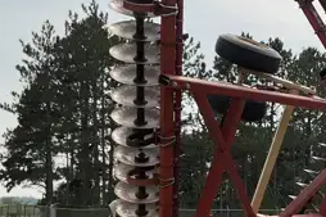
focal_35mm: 76
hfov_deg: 25.0
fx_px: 688
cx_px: 350
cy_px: 194
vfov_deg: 17.7
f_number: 1.8
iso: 25
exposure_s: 1/3125
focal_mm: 3
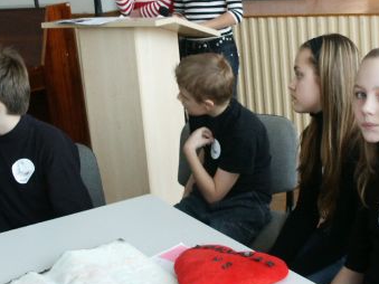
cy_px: 122
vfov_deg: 23.6
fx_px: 679
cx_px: 246
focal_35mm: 62
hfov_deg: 31.0
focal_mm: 7.18
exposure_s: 1/45
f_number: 3
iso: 200
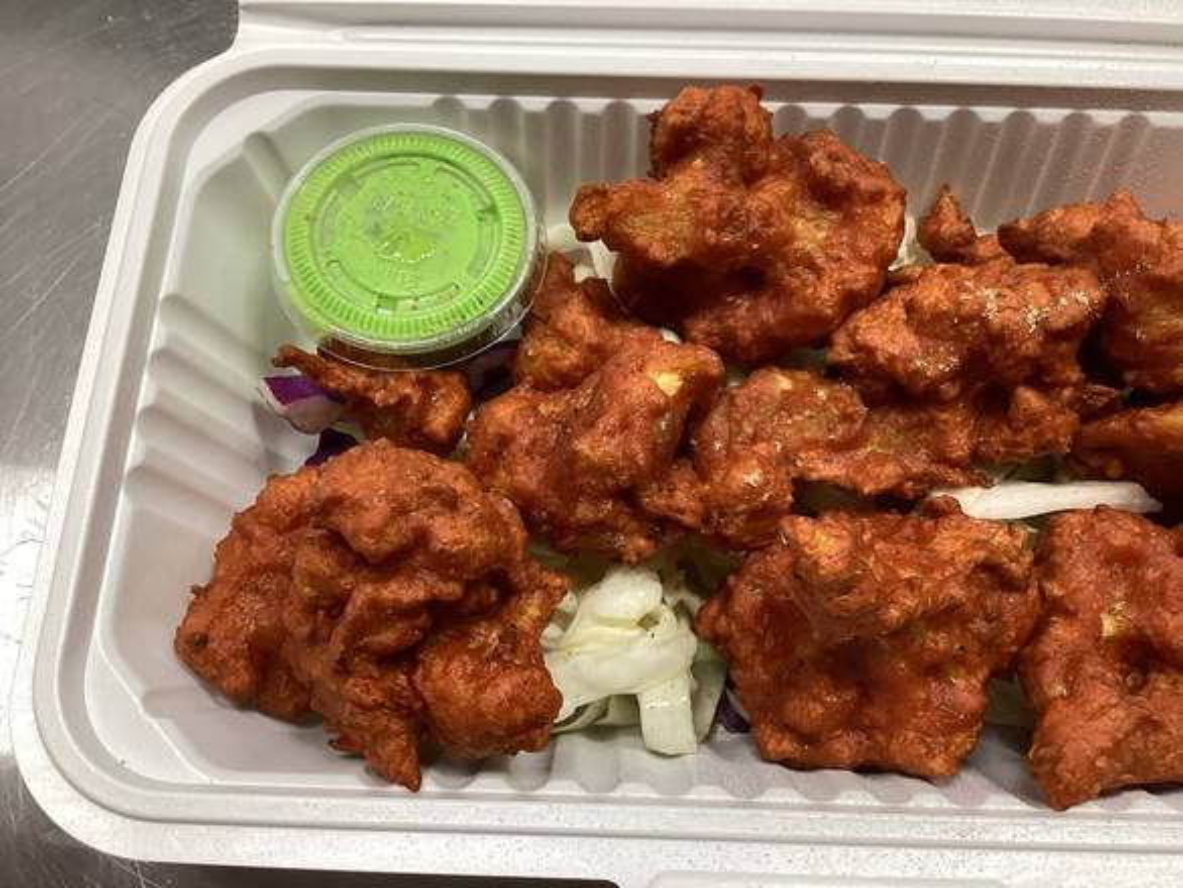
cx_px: 592
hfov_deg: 58.3
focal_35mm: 31
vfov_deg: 45.5
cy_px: 444
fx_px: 1060
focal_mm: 3.3
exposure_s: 1/60
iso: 100
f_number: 2.4
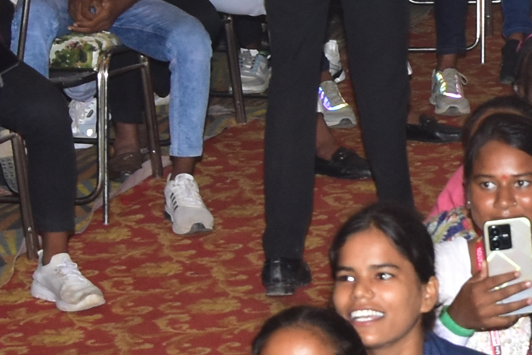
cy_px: 200
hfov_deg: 10.2
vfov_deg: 6.9
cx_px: 589
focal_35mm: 200
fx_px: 2955
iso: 400
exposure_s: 1/125
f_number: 5
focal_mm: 22
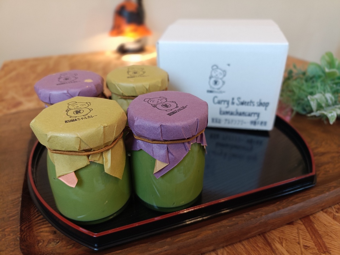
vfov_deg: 54.9
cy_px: 128
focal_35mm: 25
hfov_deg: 69.4
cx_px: 170
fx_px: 246
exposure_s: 1/60
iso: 500
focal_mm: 4.7
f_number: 2.8
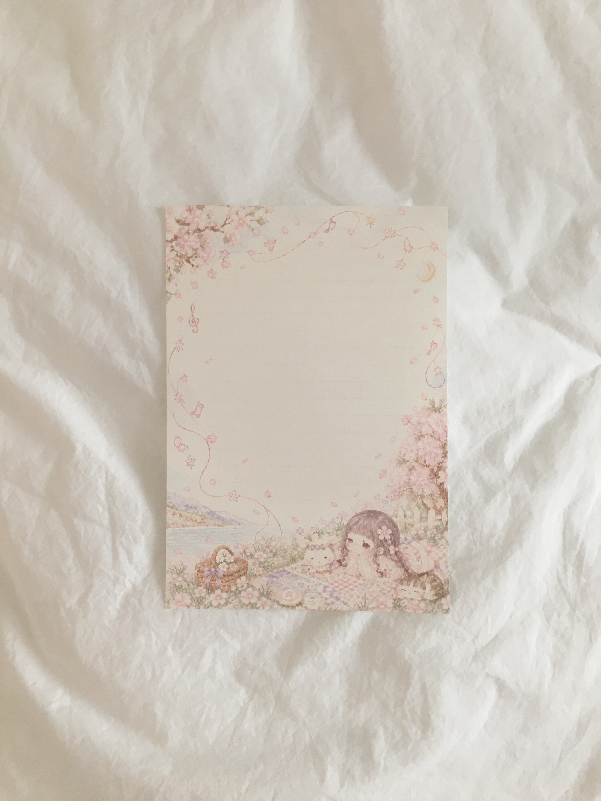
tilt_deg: -70.5
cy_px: 400
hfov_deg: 48.2
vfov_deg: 61.7
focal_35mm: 29
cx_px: 300
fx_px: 671
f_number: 2.2
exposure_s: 1/30
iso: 50
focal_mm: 4.15
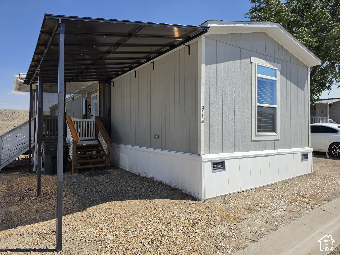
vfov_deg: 58.9
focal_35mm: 23
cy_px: 128
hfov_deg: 73.9
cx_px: 170
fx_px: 226
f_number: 1.4
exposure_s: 1/7939
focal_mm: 6.5
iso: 64
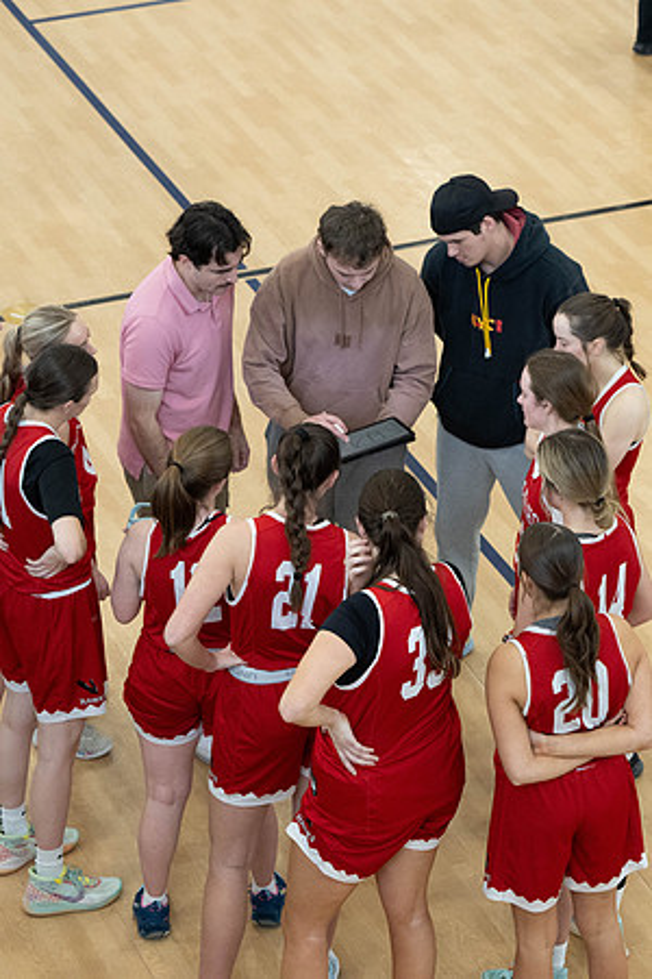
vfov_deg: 15.1
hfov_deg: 10.1
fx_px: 3700
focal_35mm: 136
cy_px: 492
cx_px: 347
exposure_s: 1/200
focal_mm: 78
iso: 1600
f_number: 5
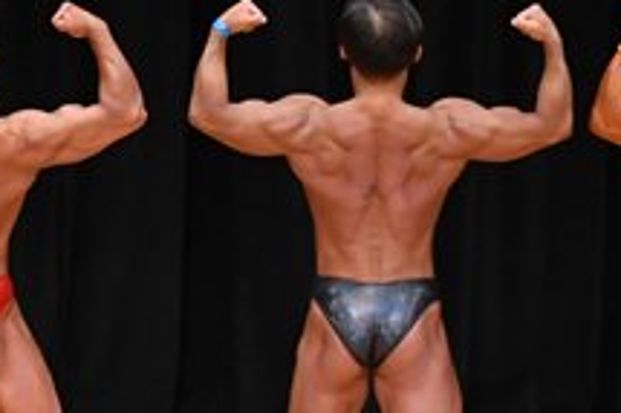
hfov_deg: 3.9
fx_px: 9152
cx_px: -305
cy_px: 142
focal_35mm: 531
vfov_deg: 2.6
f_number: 5.6
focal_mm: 98
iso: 3200
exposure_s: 1/400
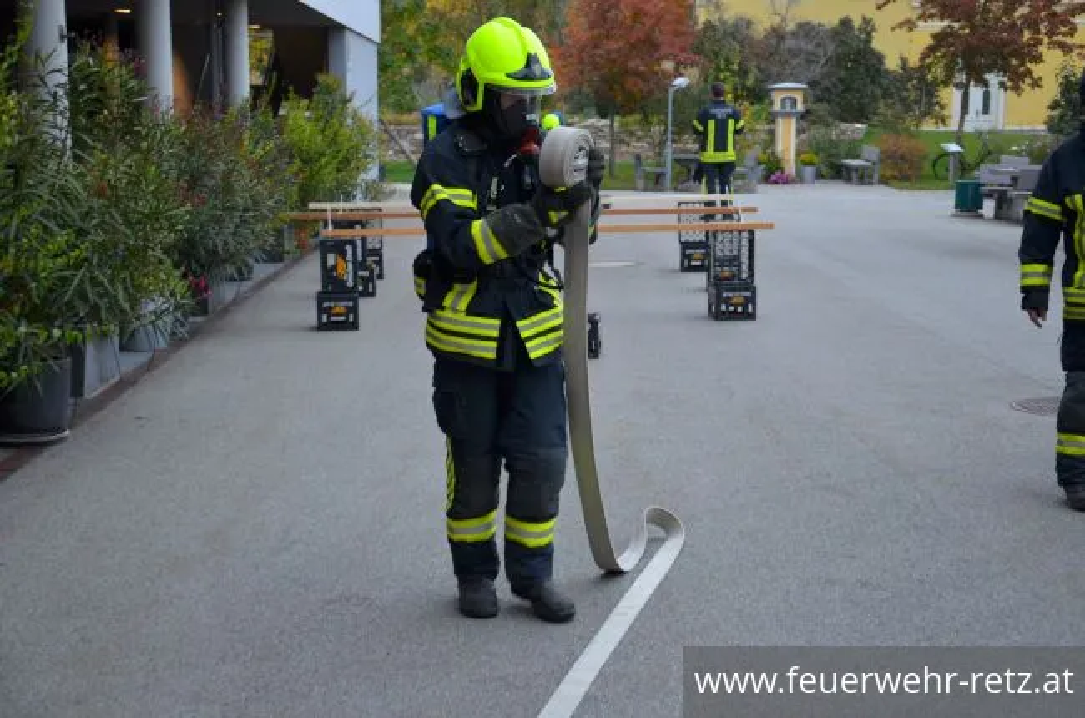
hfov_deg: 29.9
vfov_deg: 20.1
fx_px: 2029
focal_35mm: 68
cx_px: 542
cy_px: 359
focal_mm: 45
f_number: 4.8
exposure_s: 1/40
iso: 800
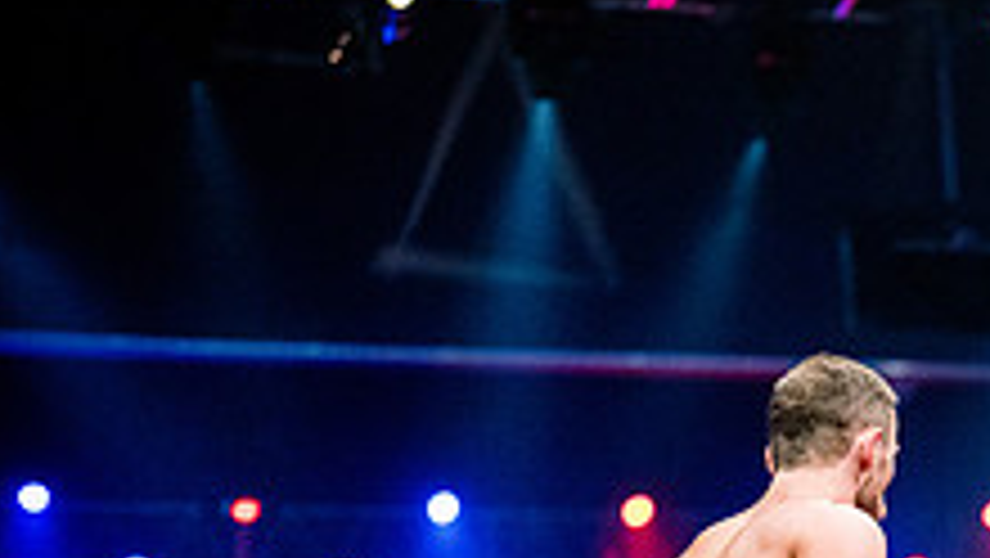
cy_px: 844
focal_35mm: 138
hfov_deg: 14.8
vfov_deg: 8.6
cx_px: 1300
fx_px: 3624
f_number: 1.4
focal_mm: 50
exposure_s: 1/1600
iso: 6400
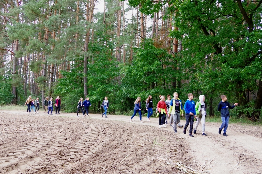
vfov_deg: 42.3
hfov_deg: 60.3
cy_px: 87
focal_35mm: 31
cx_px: 131
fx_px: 226
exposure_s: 1/160
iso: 1600
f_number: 7.1
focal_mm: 21
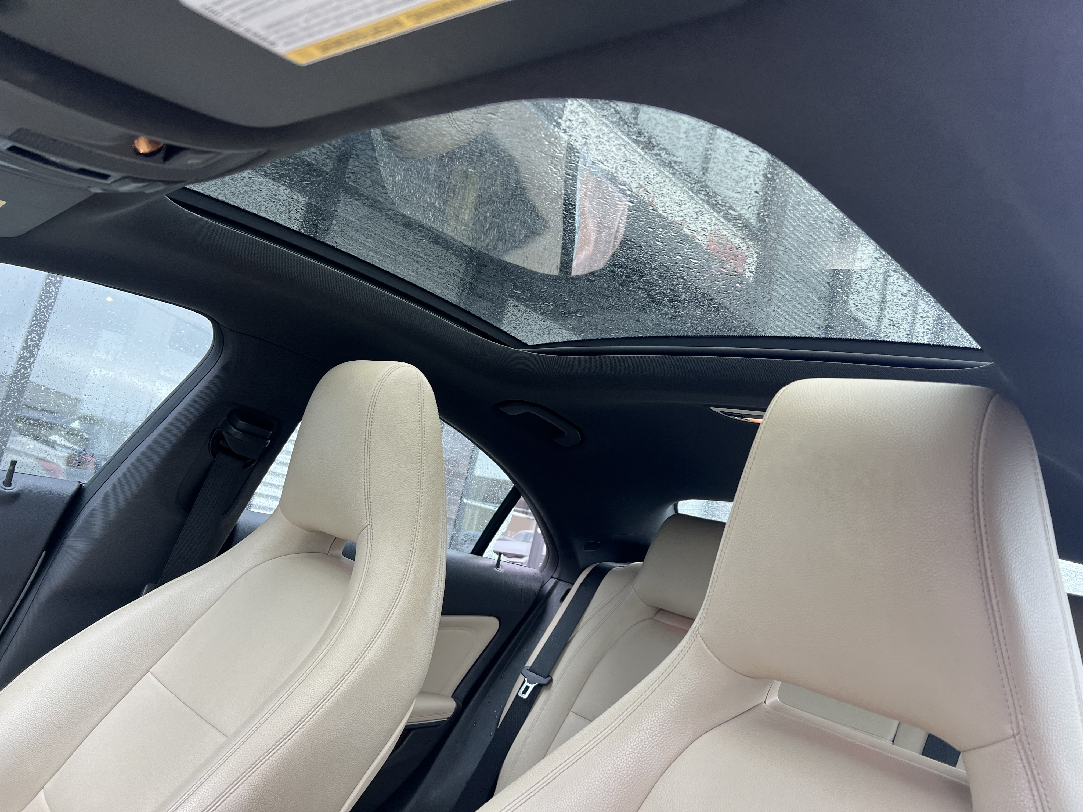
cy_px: 406
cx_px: 542
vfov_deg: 53.1
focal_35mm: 26
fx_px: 813
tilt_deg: +9.3
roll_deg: -12.8
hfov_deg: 67.3
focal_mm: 5.7
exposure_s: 1/147
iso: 50
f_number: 1.5
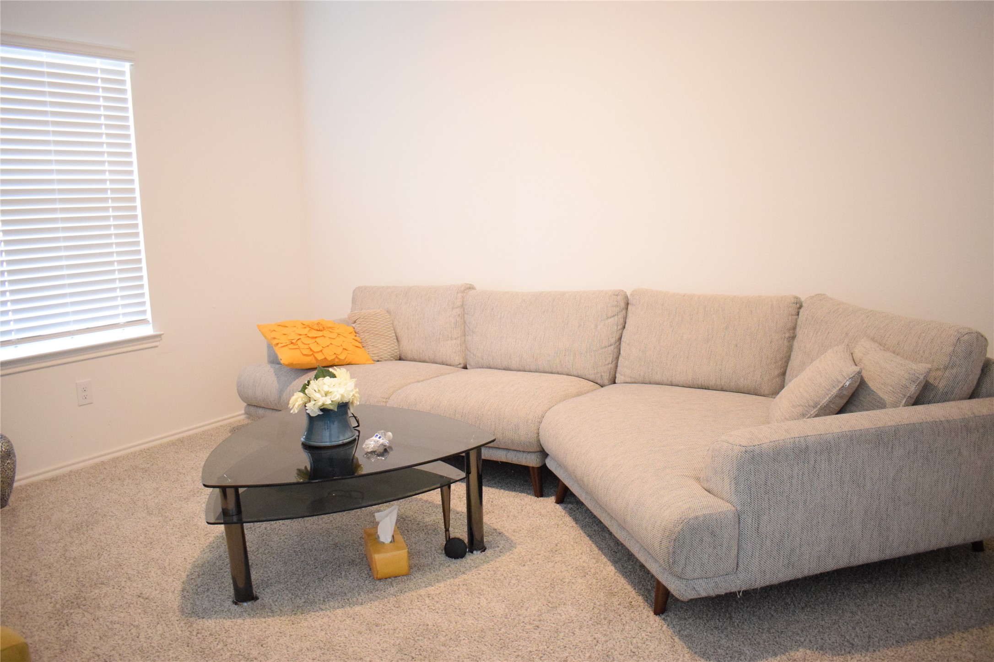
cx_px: 497
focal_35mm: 27
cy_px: 331
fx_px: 745
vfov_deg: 47.9
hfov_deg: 67.4
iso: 3600
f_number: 3.5
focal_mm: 18
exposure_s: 1/60
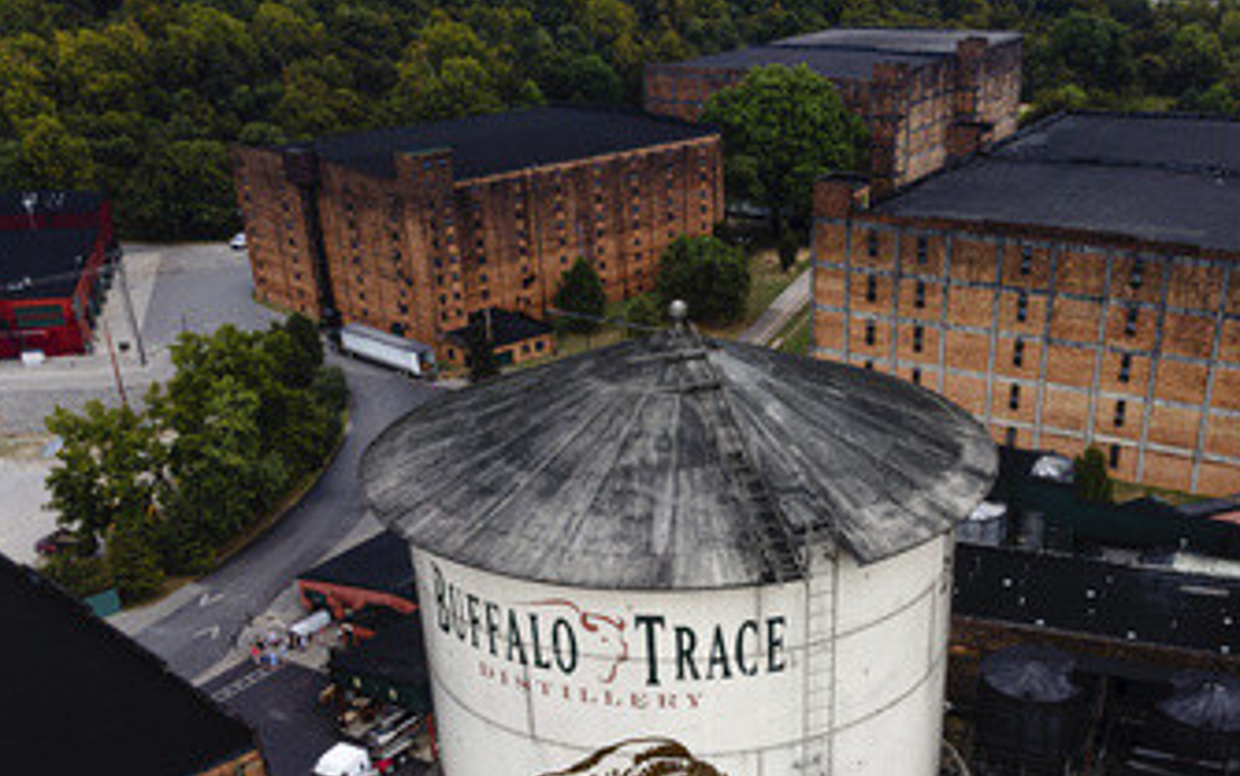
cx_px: 783
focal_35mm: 39
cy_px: 631
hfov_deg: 49.8
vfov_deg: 31.8
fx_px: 1318
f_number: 2.8
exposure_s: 1/400
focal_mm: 4.5
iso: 100
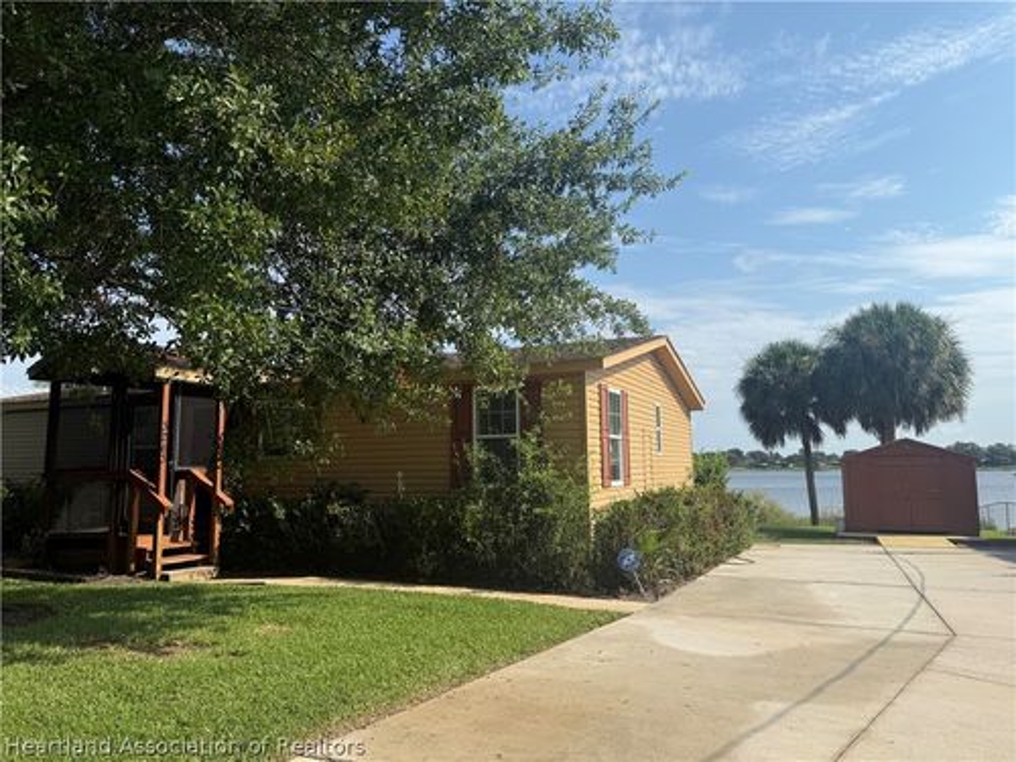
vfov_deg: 56.8
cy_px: 381
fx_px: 704
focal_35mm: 24
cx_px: 508
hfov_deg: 71.6
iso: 80
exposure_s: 1/4975
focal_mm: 6.76
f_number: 1.78
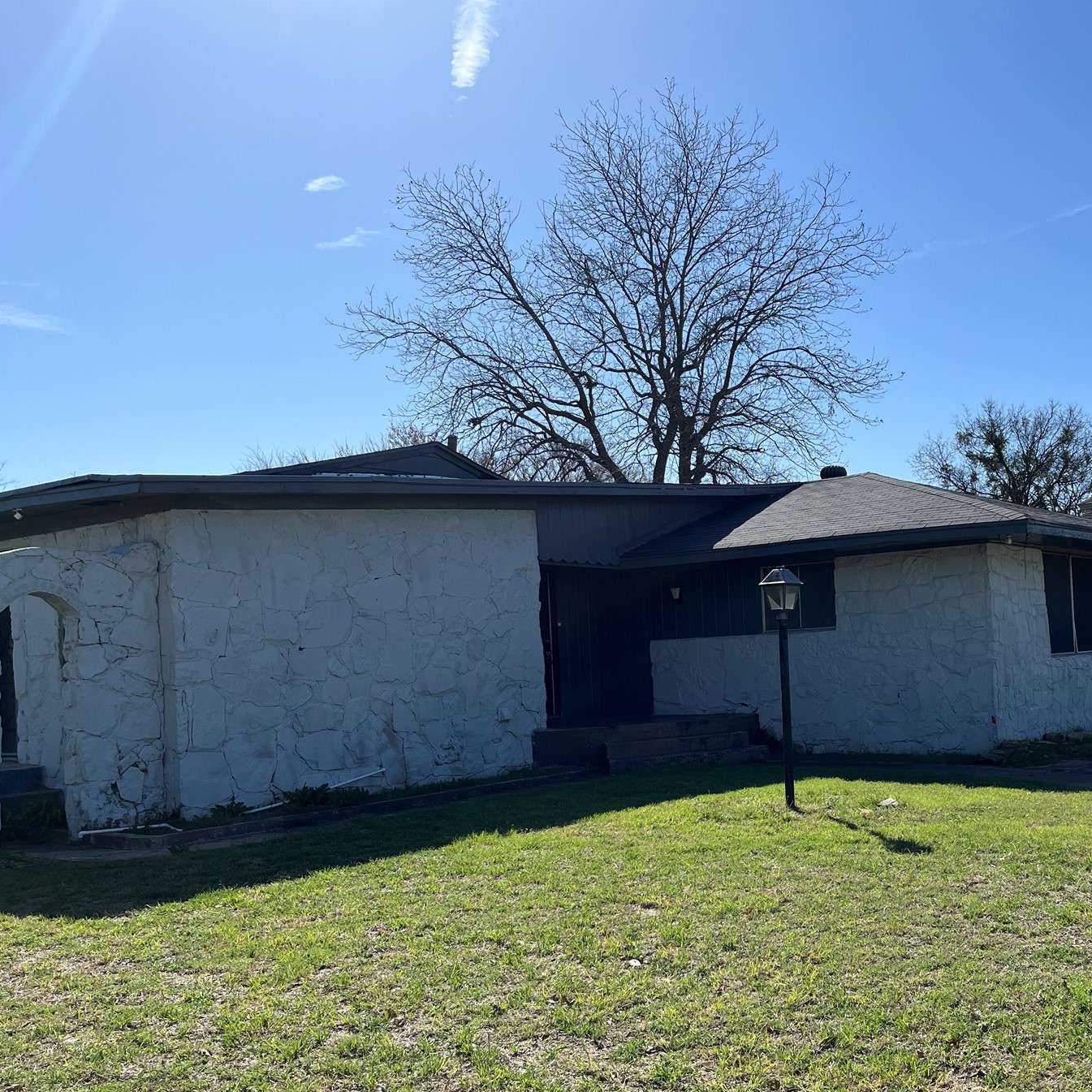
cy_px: 598
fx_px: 1249
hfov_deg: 45.7
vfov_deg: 47.2
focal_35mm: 35
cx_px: 806
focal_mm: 5.1
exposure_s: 1/4310
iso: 50
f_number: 1.6
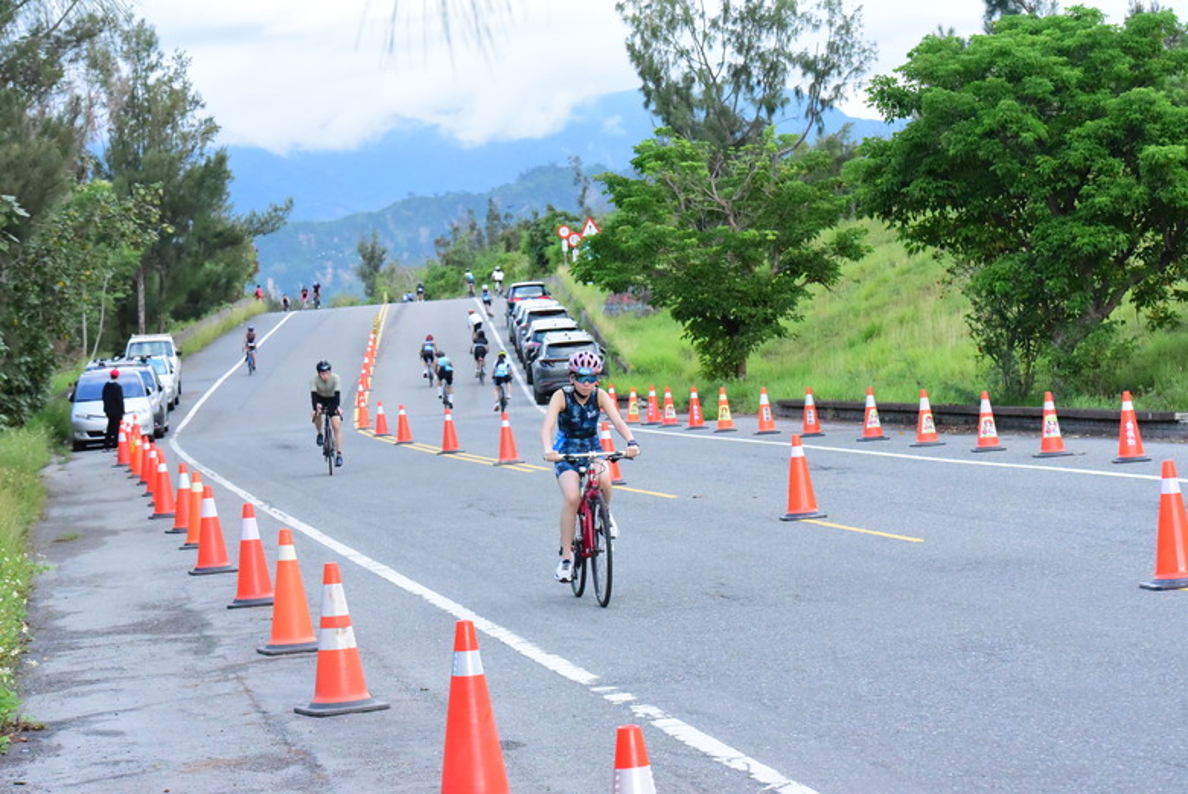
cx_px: 594
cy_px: 397
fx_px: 3632
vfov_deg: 12.5
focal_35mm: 110
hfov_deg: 18.6
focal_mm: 110
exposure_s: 1/2000
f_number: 11
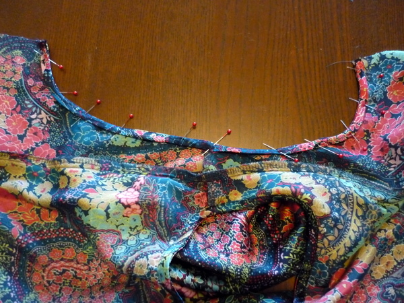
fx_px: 385
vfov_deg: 42.9
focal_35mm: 33
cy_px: 152
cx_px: 202
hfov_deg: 55.4
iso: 800
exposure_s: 1/13
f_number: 2.8
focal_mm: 5.5
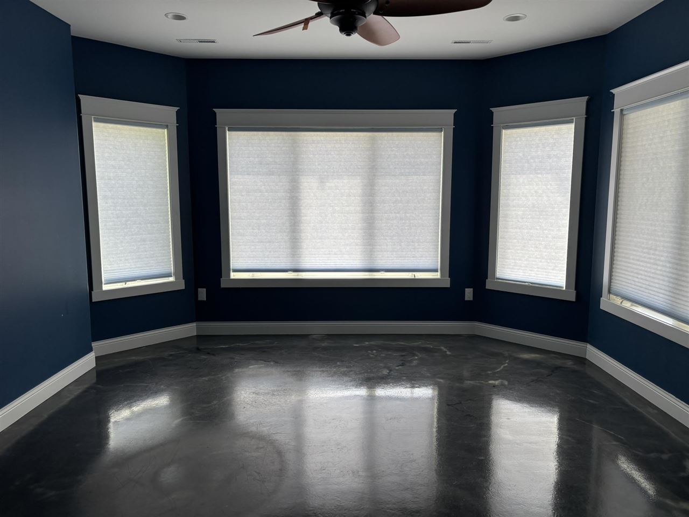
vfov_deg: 53.1
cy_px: 258
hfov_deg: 67.3
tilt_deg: -6.8
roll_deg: +0.4
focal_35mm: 26
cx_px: 344
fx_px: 518
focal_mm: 5.96
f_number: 1.6
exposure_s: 1/143
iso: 40
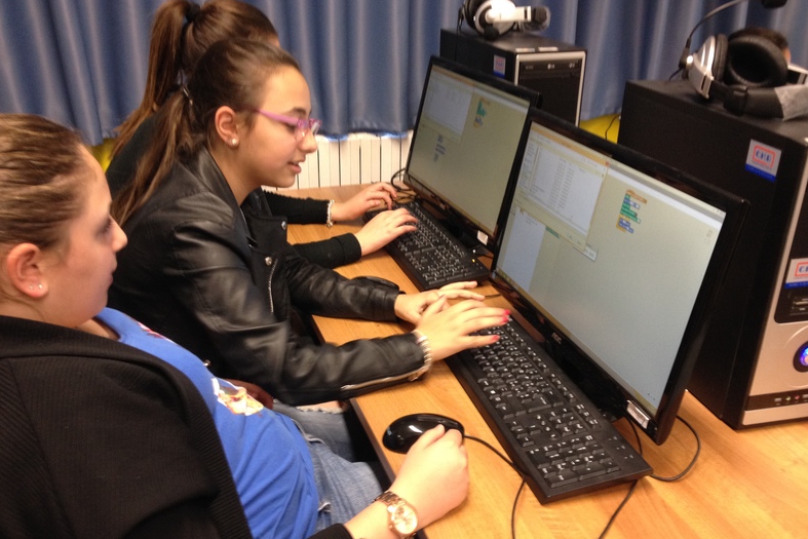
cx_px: 409
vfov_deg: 35.9
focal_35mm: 37
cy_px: 288
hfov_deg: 51.9
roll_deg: -1.6
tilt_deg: -27.1
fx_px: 831
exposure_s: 1/20
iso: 125
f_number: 2.4
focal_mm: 4.28
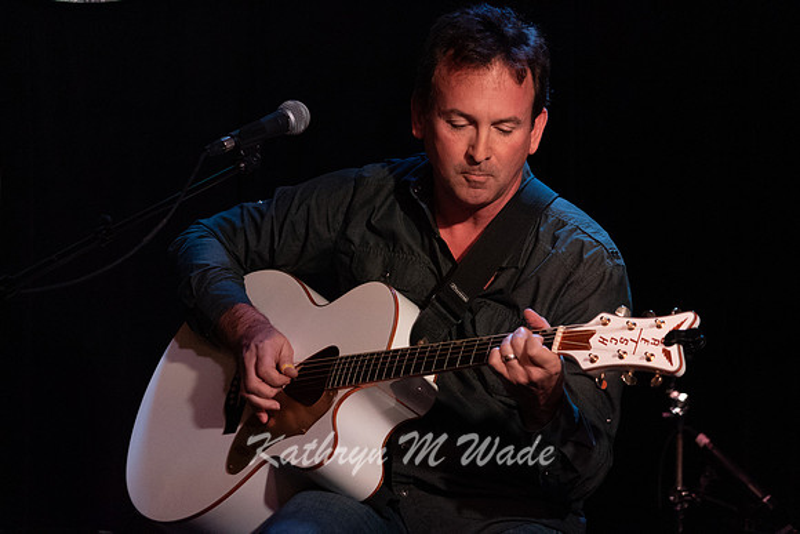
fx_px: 5334
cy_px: 267
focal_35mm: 240
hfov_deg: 8.6
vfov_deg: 5.7
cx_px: 400
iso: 10000
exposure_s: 1/100
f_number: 6.3
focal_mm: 240
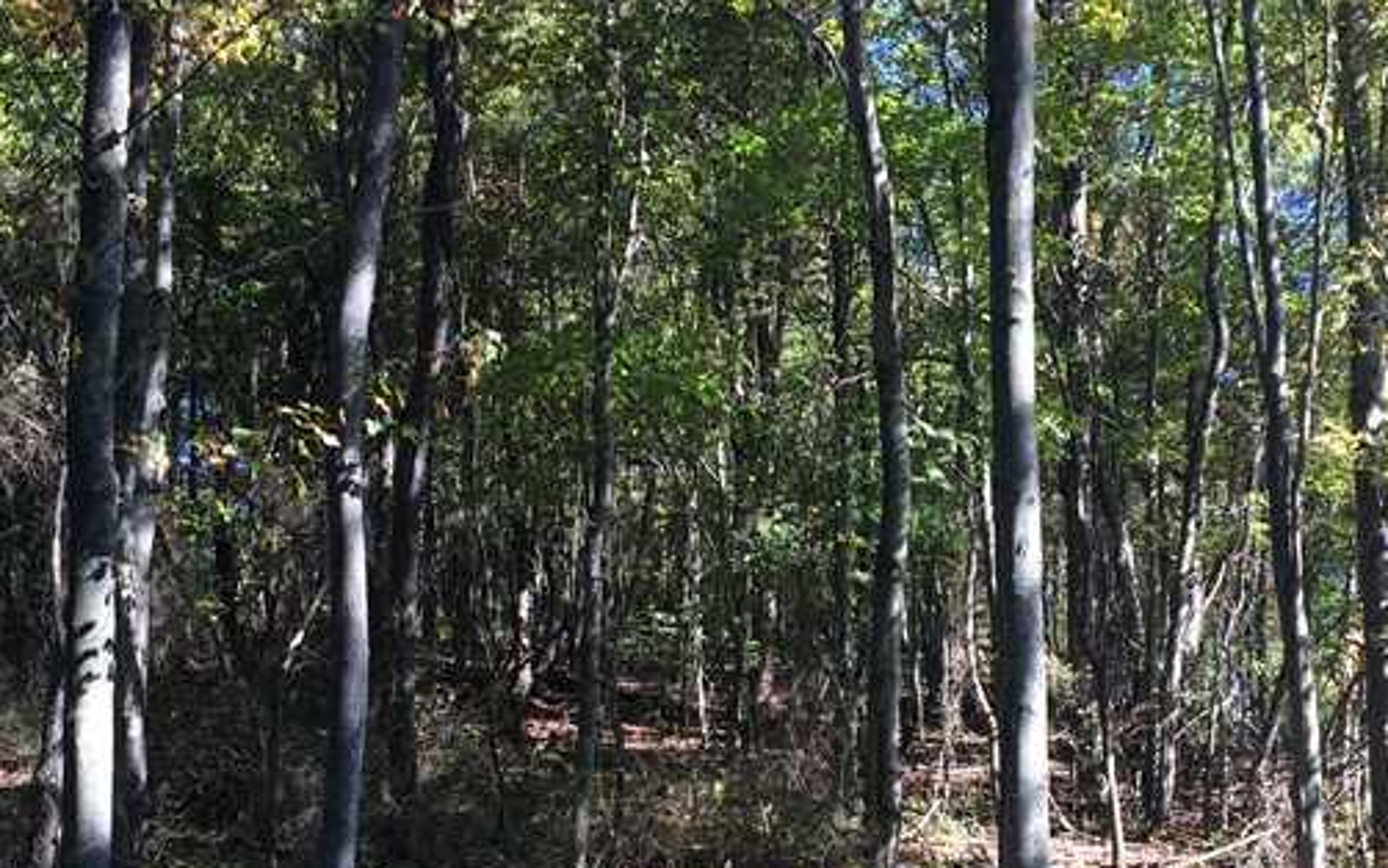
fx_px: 1854
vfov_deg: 25.8
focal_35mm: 49
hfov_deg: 41.0
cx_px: 791
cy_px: 716
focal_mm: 4.15
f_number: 2.2
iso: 32
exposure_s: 1/201
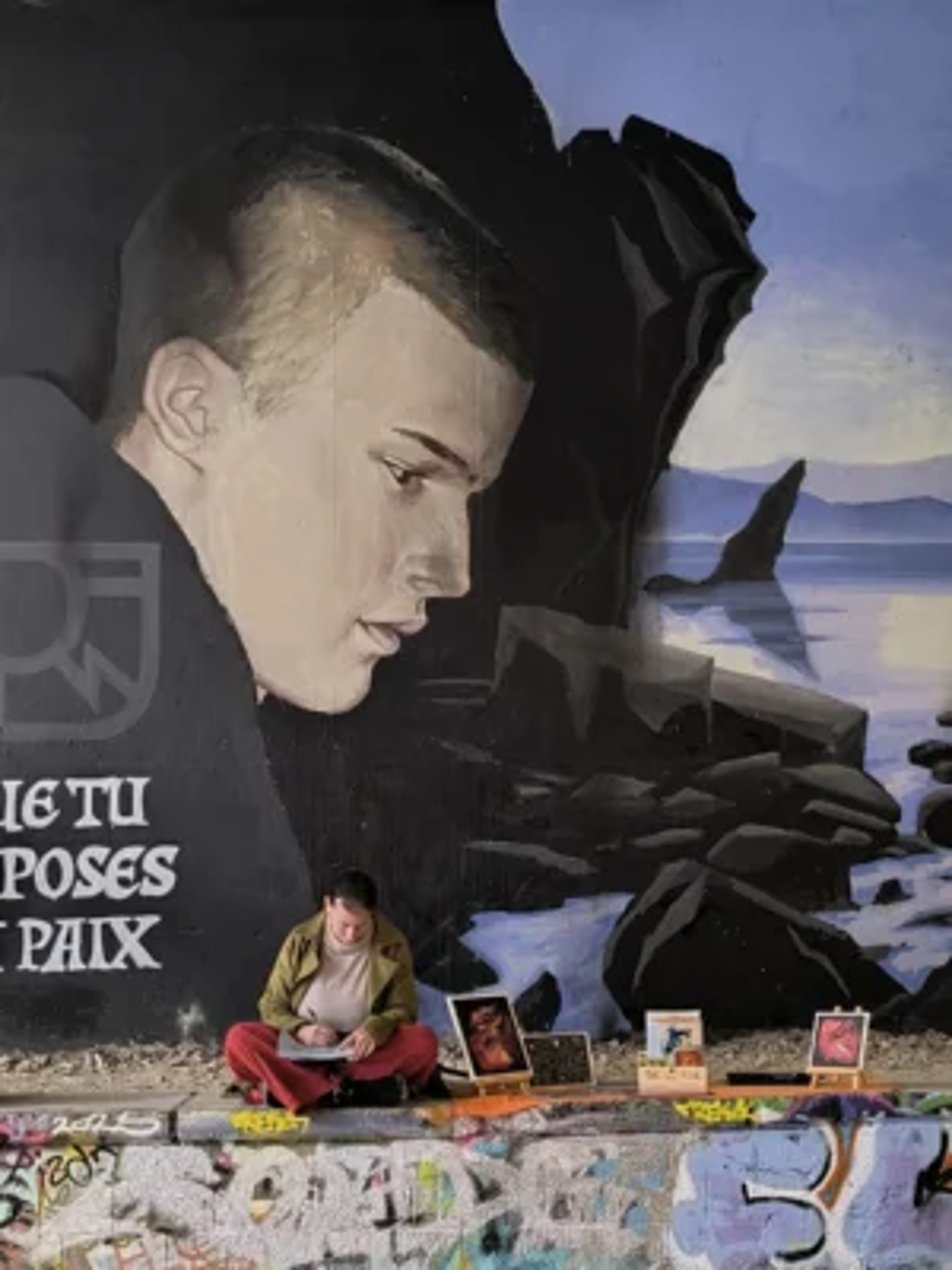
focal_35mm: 46
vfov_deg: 41.2
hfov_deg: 31.5
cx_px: 476
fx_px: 1687
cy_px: 635
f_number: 1.65
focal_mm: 6.14
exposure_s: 1/14.3
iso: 1600
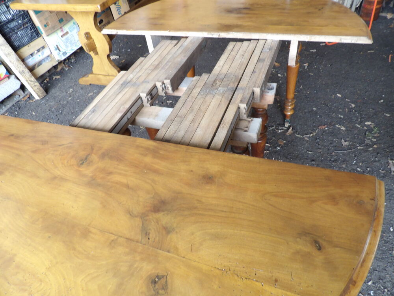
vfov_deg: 56.8
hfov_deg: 71.6
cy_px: 148
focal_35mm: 24
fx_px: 273
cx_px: 197
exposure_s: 1/24
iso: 200
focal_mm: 4.3
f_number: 3.2
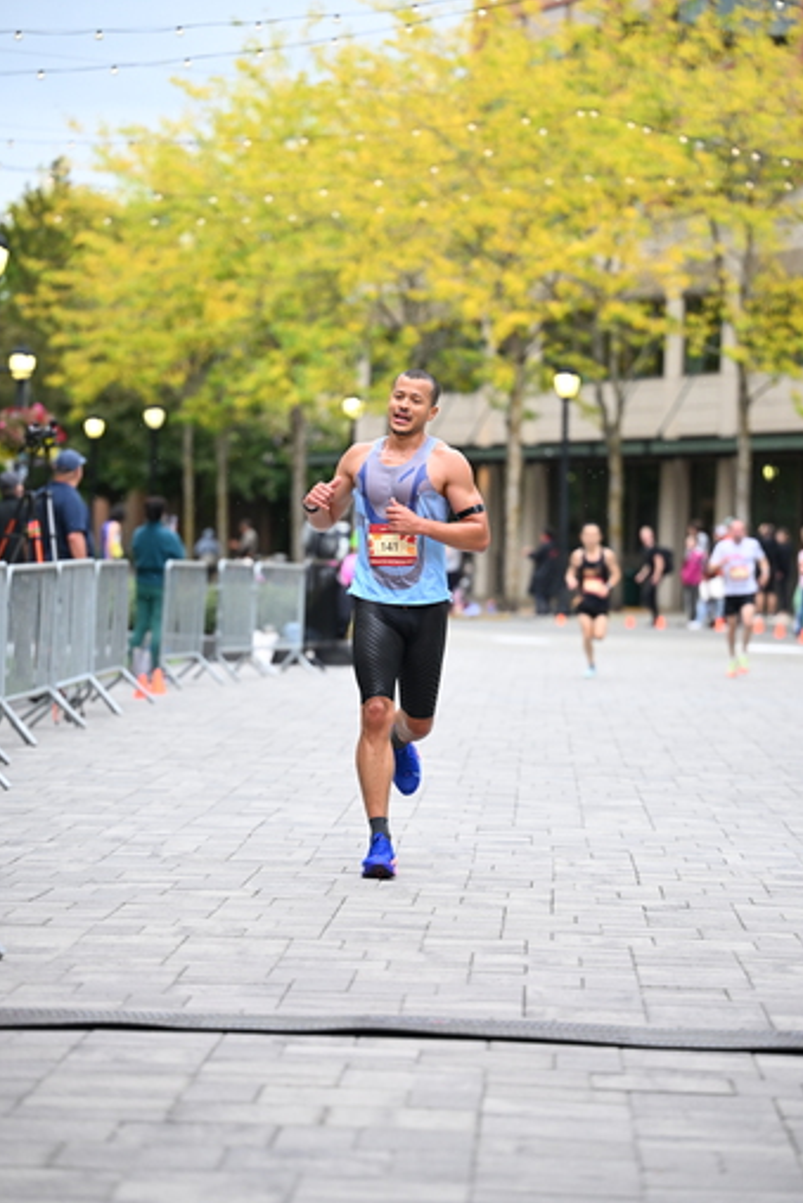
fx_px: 4346
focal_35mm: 130
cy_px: 620
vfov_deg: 15.8
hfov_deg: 10.6
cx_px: 420
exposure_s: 1/1250
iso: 1250
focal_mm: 120
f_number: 2.8
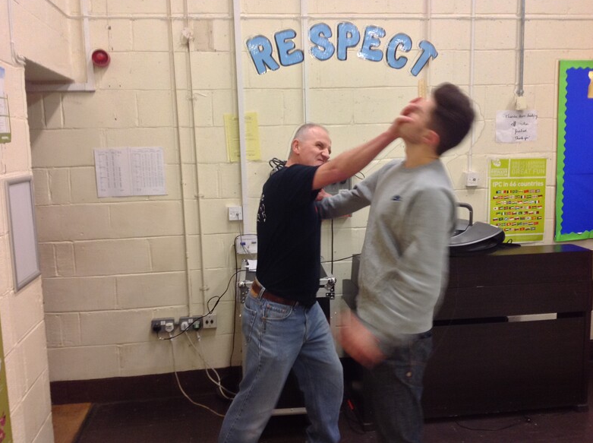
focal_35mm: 36
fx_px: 616
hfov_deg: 51.4
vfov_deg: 39.5
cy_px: 217
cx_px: 303
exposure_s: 1/17
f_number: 2.4
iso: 100
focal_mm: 4.28
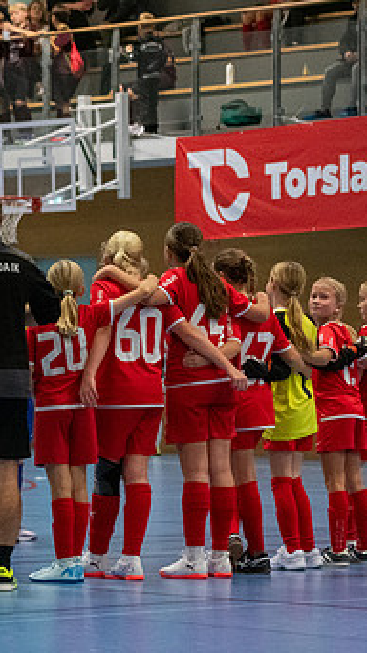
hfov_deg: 6.2
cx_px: 94
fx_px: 3361
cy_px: 350
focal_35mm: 194
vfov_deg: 11.1
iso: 8000
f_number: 3.5
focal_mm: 70
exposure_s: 1/640
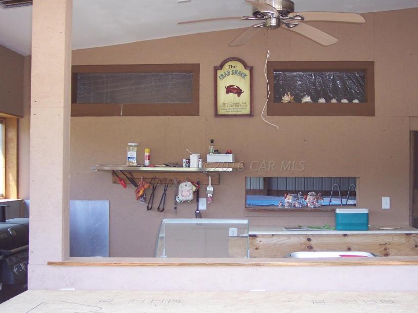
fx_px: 592
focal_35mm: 49
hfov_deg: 38.7
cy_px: 166
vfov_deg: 29.7
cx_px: 253
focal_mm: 8
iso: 140
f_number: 2.8
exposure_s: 1/90
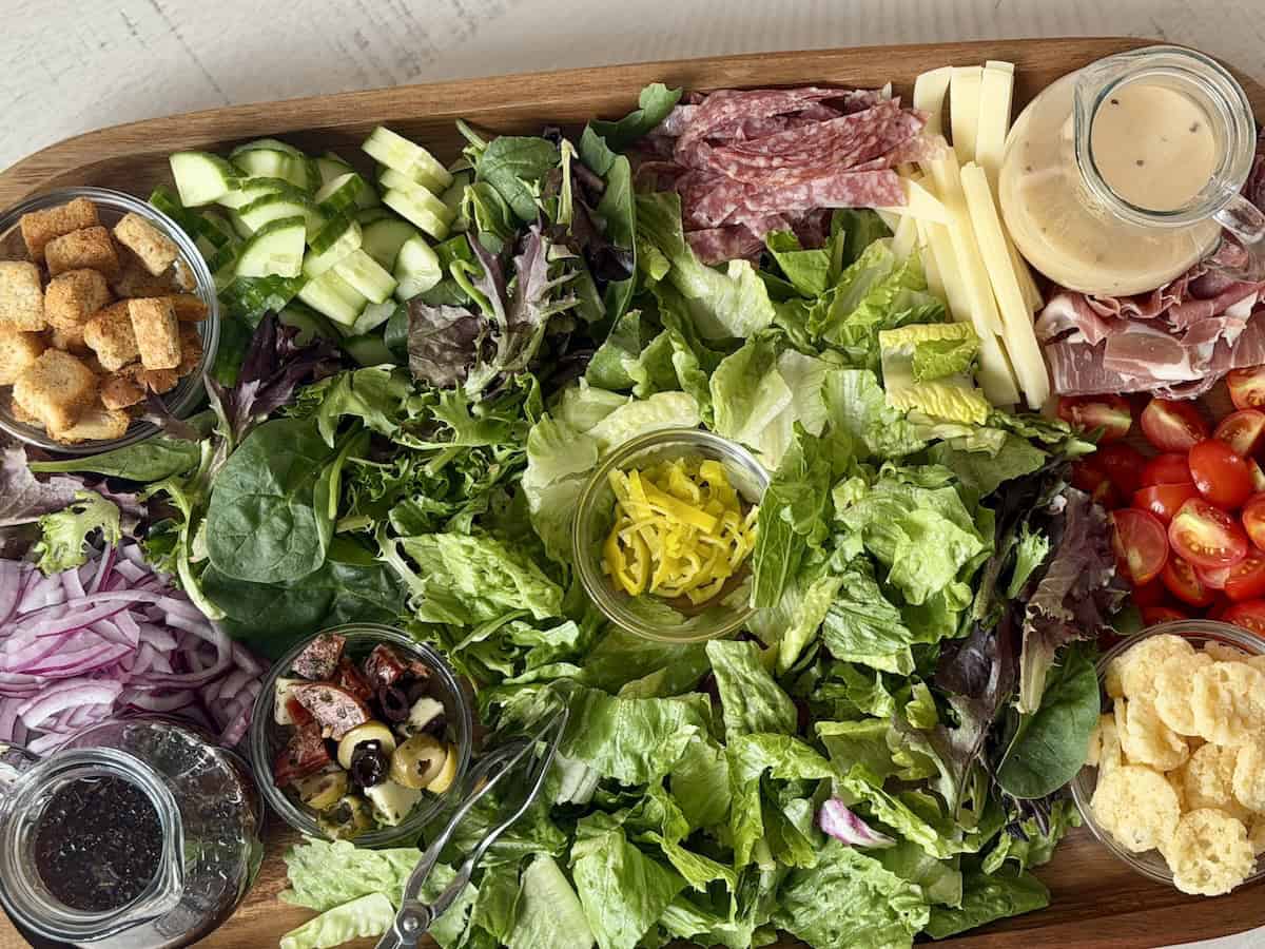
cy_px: 474
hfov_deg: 39.7
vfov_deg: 30.3
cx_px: 632
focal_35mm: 48
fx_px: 1754
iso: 125
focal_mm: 6.8
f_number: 1.8
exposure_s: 1/60
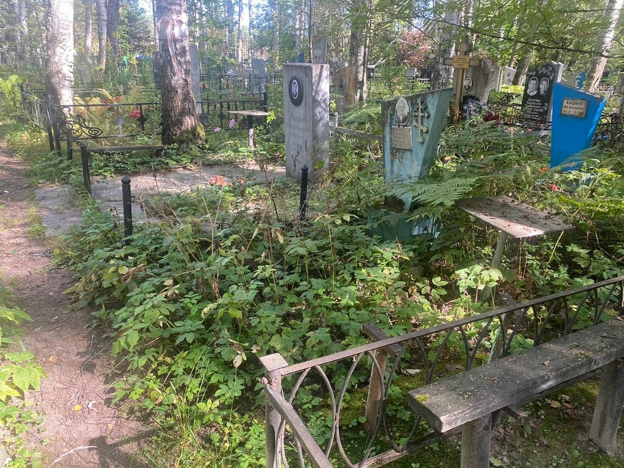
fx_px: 469
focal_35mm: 26
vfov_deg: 53.1
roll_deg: -1.7
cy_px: 234
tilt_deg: -20.4
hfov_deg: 67.3
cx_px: 312
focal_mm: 4.25
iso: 80
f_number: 1.8
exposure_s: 1/121
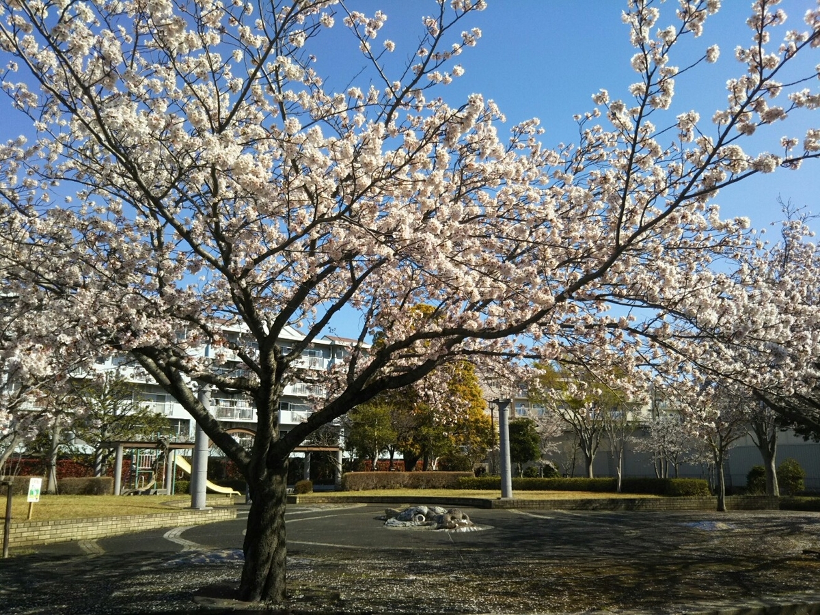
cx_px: 410
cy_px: 308
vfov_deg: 46.8
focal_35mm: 30
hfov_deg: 60.0
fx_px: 711
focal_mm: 4
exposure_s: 1/961
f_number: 2.2
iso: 25
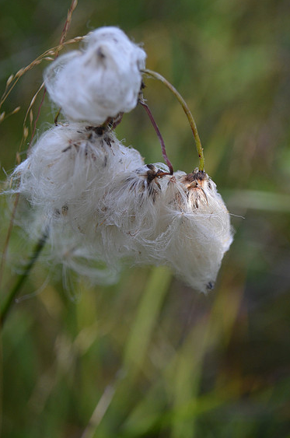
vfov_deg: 29.7
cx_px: 142
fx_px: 825
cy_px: 215
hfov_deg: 19.9
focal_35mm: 68
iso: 800
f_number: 5.3
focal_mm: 44
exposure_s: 1/800
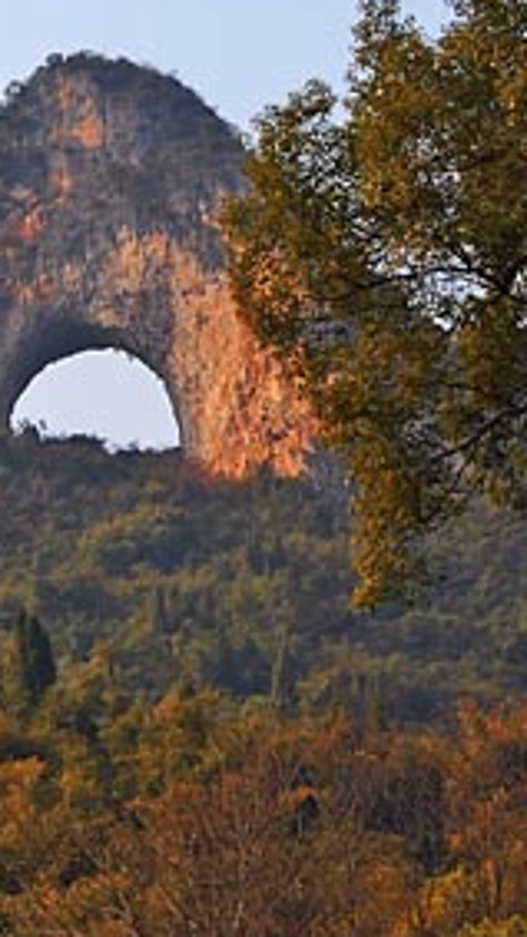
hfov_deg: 9.3
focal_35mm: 130
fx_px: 3232
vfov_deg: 16.4
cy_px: 265
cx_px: 149
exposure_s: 1/250
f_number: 8
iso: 200
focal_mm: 26
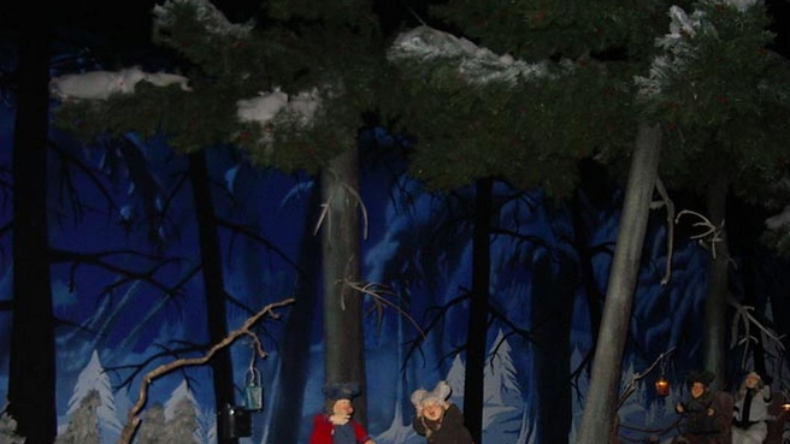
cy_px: 355
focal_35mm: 50
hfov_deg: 41.3
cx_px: 430
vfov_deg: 23.6
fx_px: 1047
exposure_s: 1/60
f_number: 2.6
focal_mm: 5.8
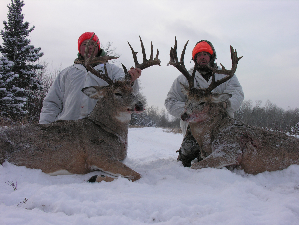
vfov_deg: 33.6
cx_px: 150
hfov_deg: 43.9
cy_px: 112
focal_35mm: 43
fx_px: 371
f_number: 5.2
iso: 50
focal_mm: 11
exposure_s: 1/60
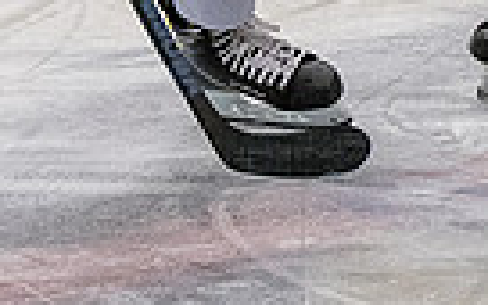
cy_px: -623
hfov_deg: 2.5
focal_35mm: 856
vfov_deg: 1.5
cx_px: 607
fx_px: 11384
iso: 2500
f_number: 4
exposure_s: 1/800
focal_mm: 92
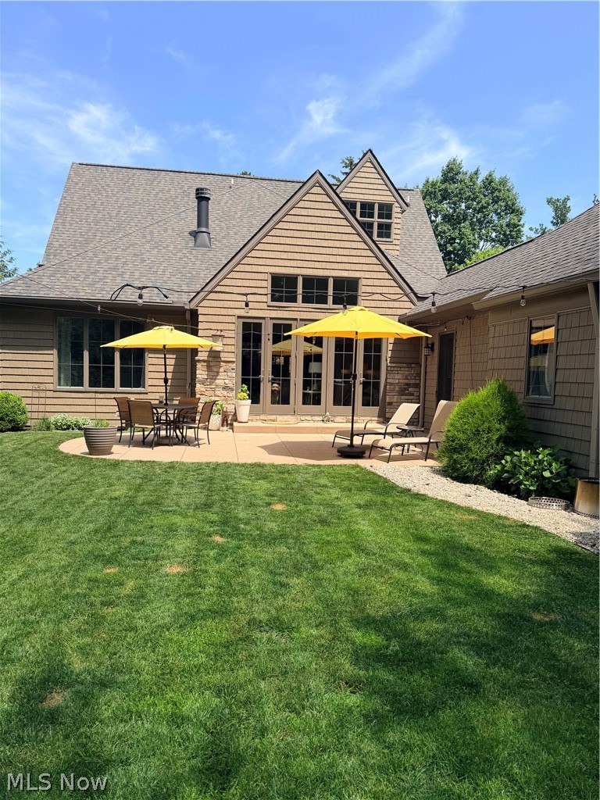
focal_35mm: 24
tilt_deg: -2.6
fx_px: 555
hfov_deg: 56.8
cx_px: 300
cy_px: 400
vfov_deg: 71.6
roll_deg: -0.9
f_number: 1.78
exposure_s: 1/2445
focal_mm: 6.76
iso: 80
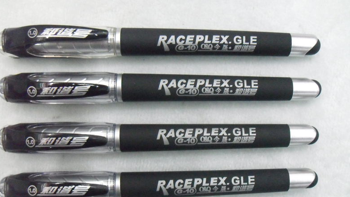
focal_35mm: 39
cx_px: 173
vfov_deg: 30.3
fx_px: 362
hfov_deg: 51.6
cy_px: 127
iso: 800
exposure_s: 1/90
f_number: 2.8
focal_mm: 6.2
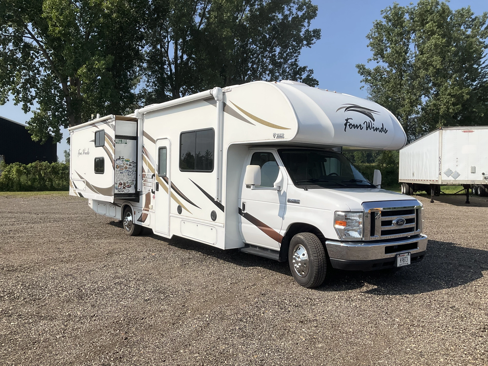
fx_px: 409
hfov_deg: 61.7
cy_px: 183
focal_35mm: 29
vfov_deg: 48.2
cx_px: 244
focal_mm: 3
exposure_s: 1/3125
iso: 25
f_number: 1.8
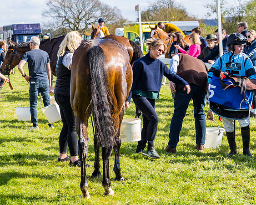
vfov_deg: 14.7
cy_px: 109
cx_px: 91
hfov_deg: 18.3
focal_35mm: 105
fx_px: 792
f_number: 8
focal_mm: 86
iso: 50
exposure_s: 1/100
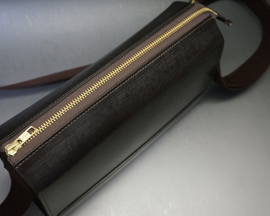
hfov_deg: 41.1
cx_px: 121
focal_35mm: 45
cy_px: 116
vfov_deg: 33.4
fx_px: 360
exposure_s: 1/160
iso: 2500
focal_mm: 24
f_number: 4.5
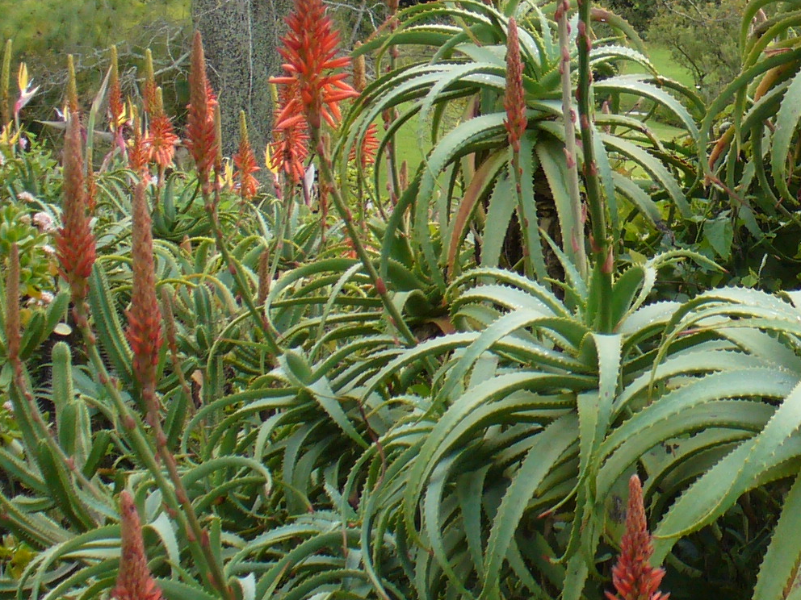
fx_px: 2430
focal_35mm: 105
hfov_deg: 18.2
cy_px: 162
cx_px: 834
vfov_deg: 14.1
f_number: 2.8
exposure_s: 1/200
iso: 100
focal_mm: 6.1
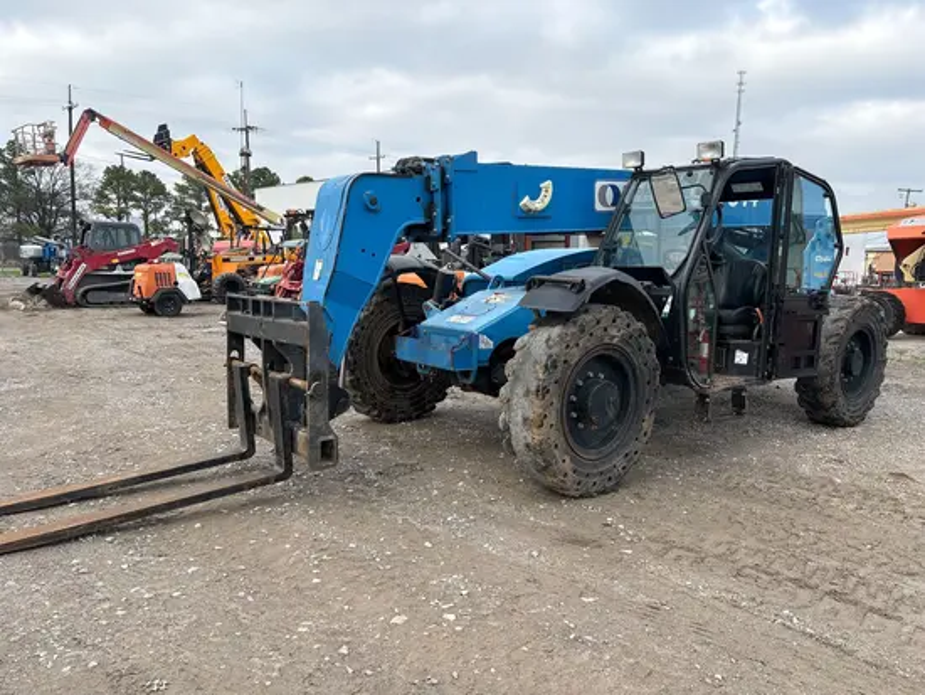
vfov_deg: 53.1
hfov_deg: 67.3
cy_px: 348
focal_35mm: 26
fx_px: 695
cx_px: 462
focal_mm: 5.96
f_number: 1.6
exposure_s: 1/787
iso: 50
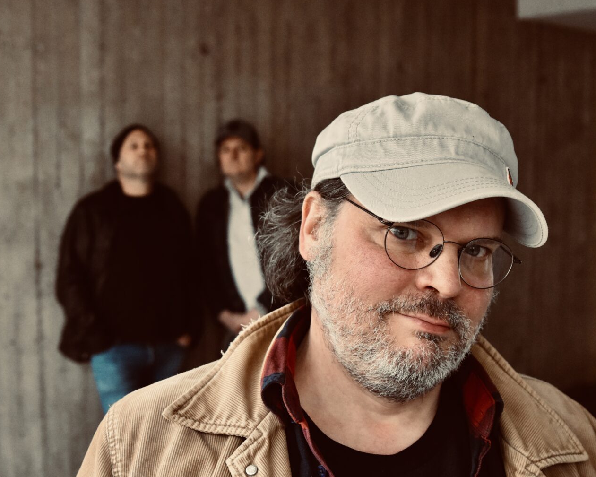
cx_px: 260
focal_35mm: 48
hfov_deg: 38.7
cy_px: 238
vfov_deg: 31.5
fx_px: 847
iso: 4000
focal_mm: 28
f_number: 3.5
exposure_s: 1/50
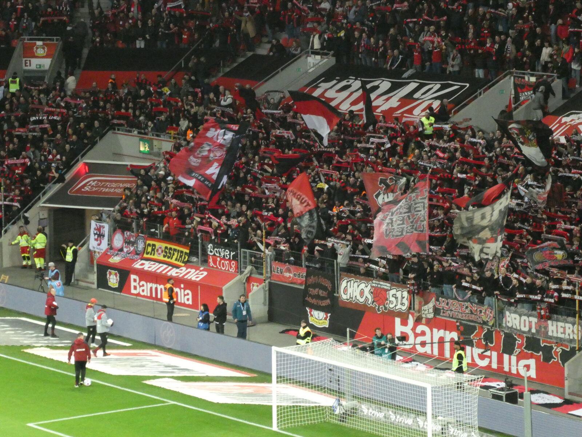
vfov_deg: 8.6
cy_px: 218
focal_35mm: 172
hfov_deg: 11.5
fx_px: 2892
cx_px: 291
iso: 1600
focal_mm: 30.9
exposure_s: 1/125
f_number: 5.6
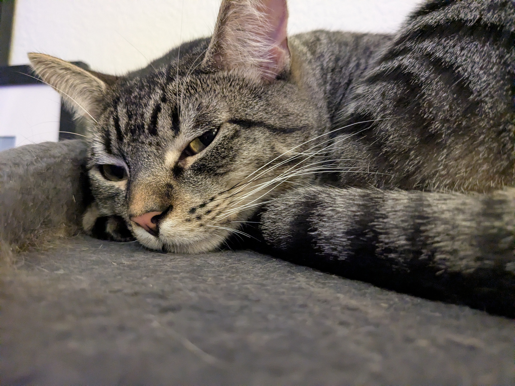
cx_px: 258
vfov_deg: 51.4
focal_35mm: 27
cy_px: 193
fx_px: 402
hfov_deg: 65.3
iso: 2169
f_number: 1.73
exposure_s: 1/120
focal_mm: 4.38
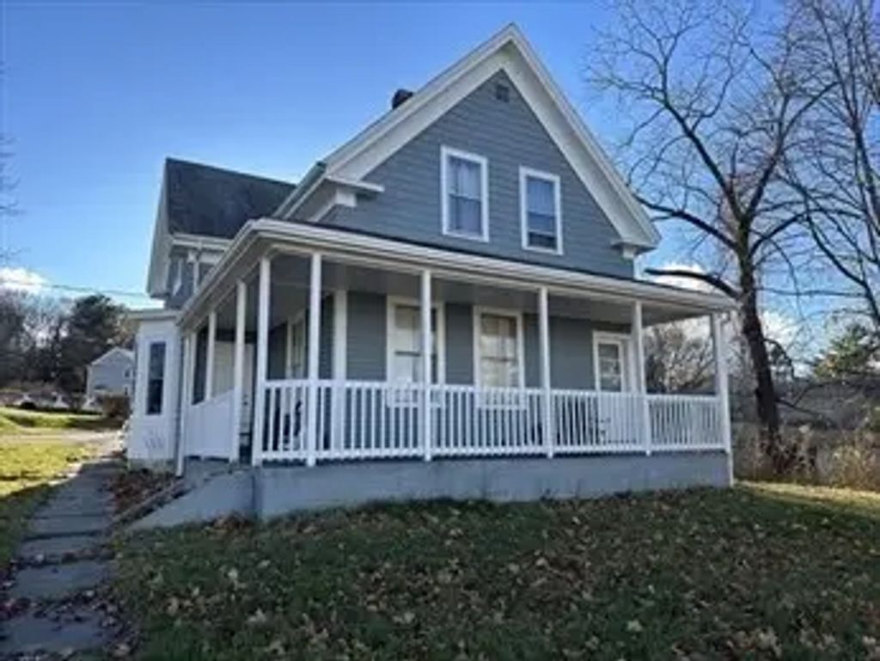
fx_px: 610
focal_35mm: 24
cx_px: 440
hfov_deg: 71.6
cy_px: 330
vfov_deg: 56.9
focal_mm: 6.86
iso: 80
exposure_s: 1/2070
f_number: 1.78
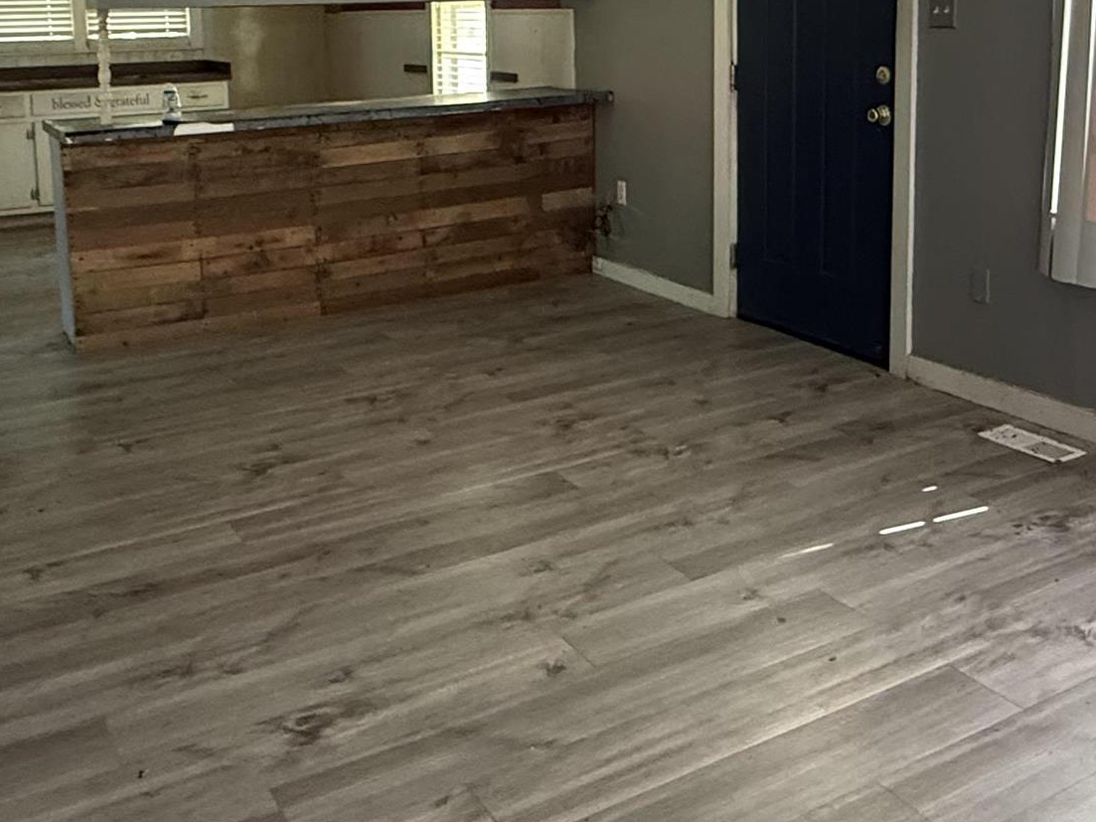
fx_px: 1235
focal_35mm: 39
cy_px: 148
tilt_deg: -6.8
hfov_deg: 47.8
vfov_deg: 35.5
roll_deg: +1.0
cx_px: 585
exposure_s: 1/60
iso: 640
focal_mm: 2.22
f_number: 2.2
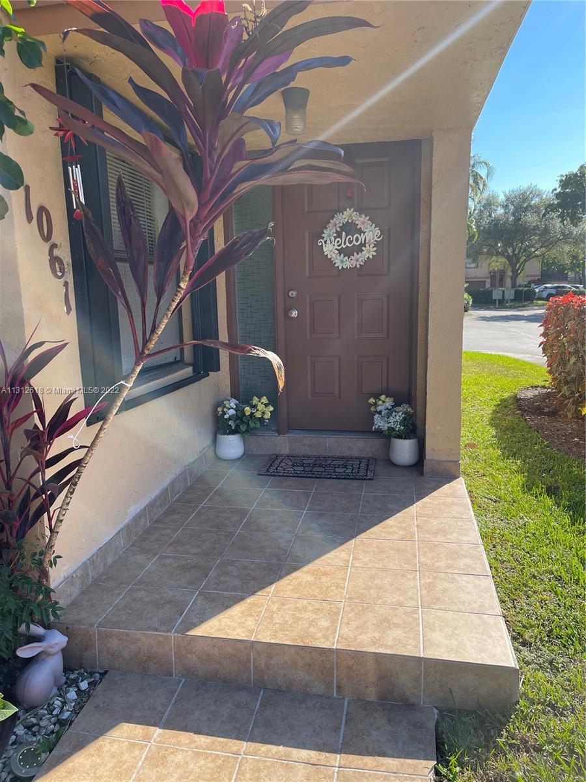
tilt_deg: -10.7
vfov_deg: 67.3
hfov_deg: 53.1
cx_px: 293
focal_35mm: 26
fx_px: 587
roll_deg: +0.6
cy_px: 391
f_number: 1.6
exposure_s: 1/1140
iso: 32
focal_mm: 5.1
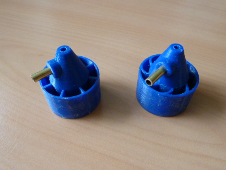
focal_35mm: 28
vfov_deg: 49.7
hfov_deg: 63.4
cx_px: 110
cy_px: 93
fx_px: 183
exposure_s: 1/15
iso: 400
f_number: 3.3
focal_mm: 4.1
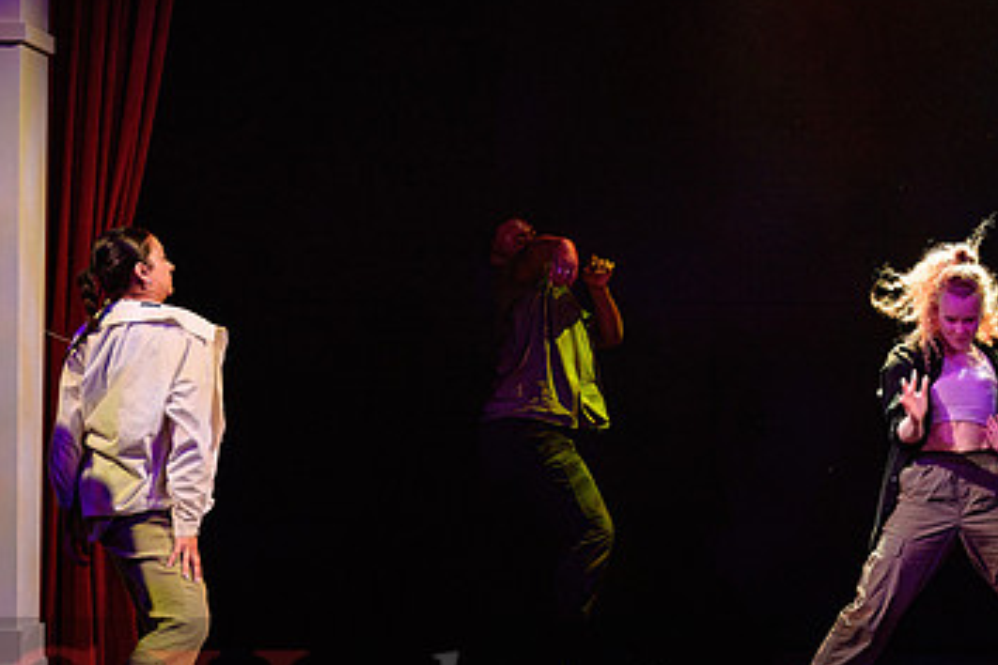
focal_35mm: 188
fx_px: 5211
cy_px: 349
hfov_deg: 10.9
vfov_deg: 7.3
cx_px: 776
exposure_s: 1/320
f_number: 2.8
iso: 1600
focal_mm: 110
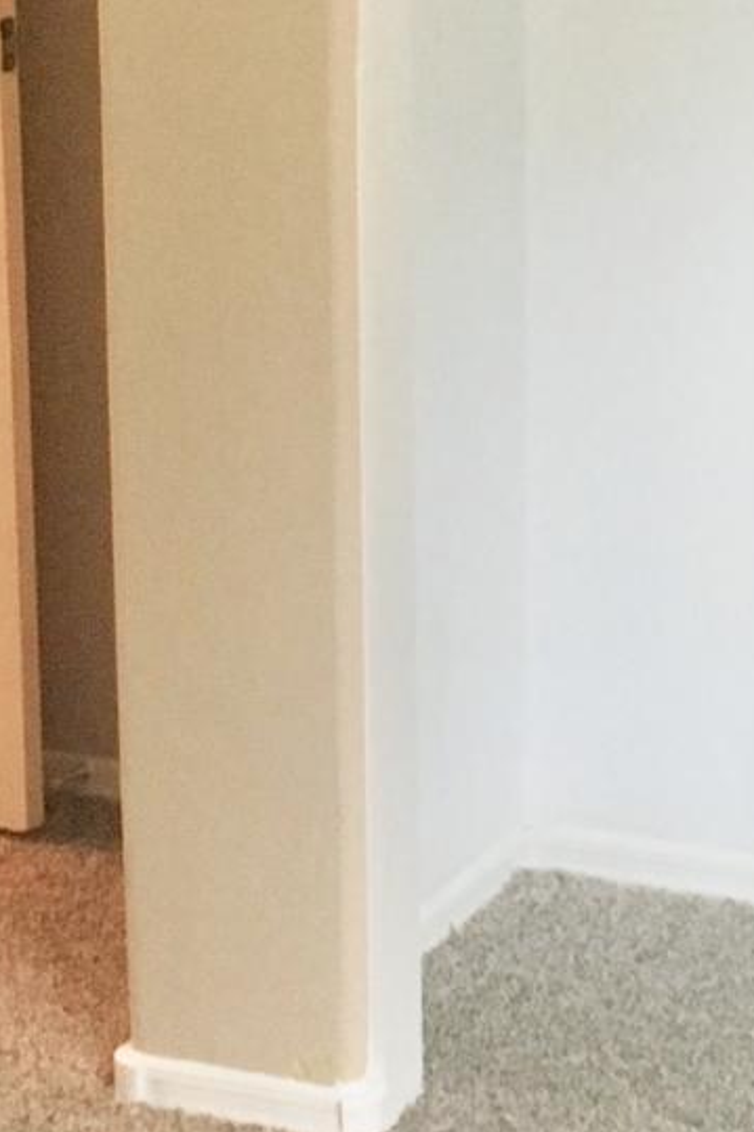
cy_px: 418
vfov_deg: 18.2
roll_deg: +1.0
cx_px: 479
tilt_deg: -14.4
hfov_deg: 12.2
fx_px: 3521
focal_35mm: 112
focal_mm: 4.15
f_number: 2.2
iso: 200
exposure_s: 1/24
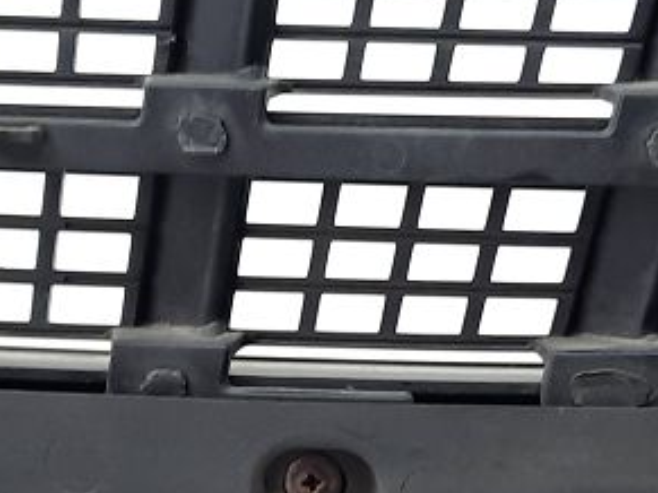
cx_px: 430
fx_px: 1957
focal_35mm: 103
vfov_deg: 14.3
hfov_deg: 19.0
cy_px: 335
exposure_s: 1/50
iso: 100
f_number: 2
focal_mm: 4.6
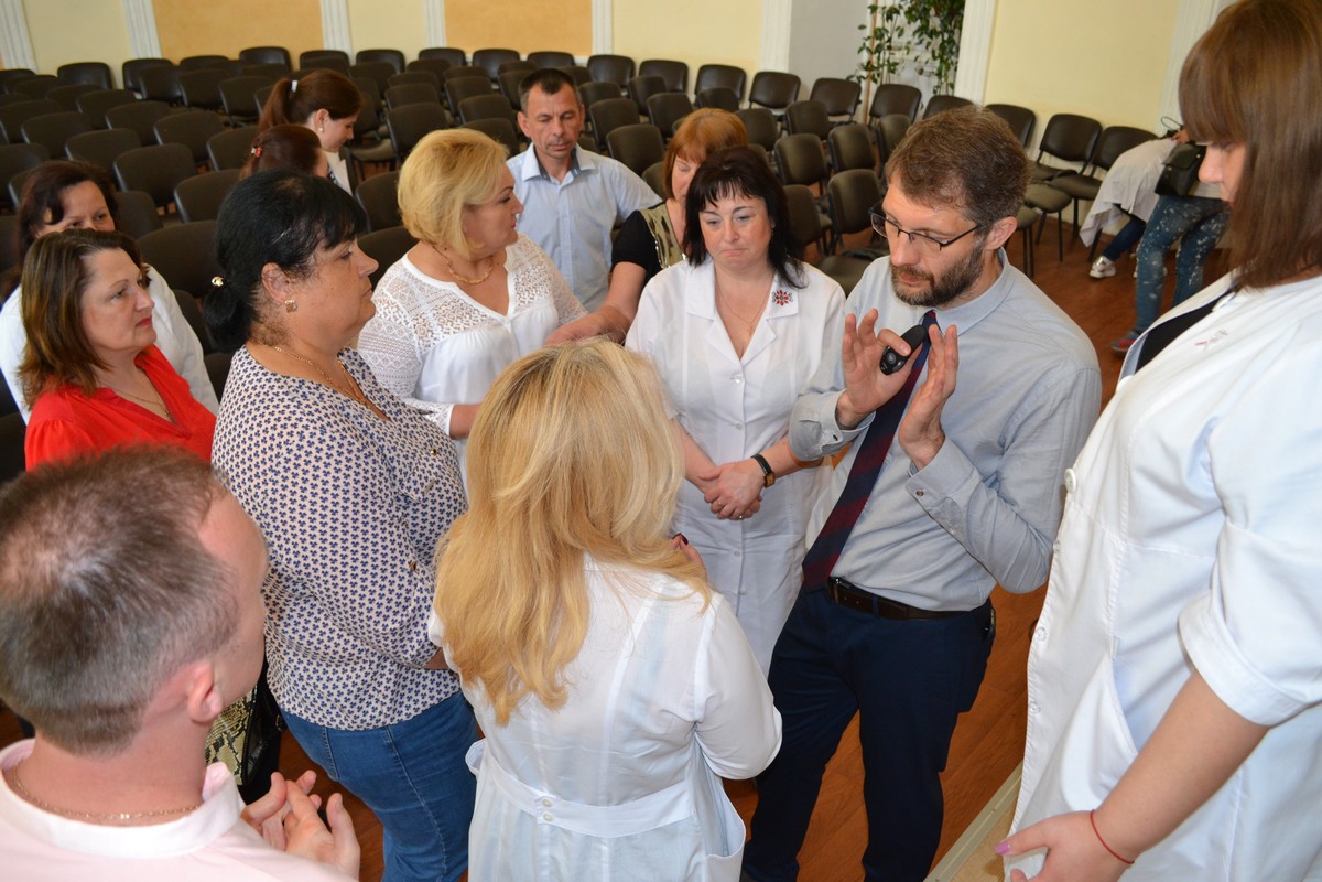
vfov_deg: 47.9
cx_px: 661
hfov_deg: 67.4
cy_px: 441
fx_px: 991
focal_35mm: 27
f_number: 3.5
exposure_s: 1/60
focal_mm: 18
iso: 900
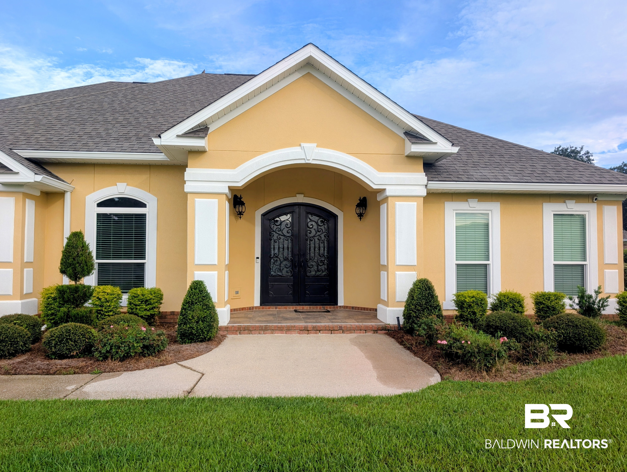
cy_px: 236
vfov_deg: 56.9
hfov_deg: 71.5
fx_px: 435
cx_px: 314
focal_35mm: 24
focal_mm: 6.9
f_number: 1.68
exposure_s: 1/364
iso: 21
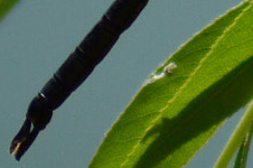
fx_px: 22337
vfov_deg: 0.4
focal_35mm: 3183
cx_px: 397
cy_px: -99
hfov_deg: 0.6
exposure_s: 1/3200
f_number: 5.6
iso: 400
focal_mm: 300
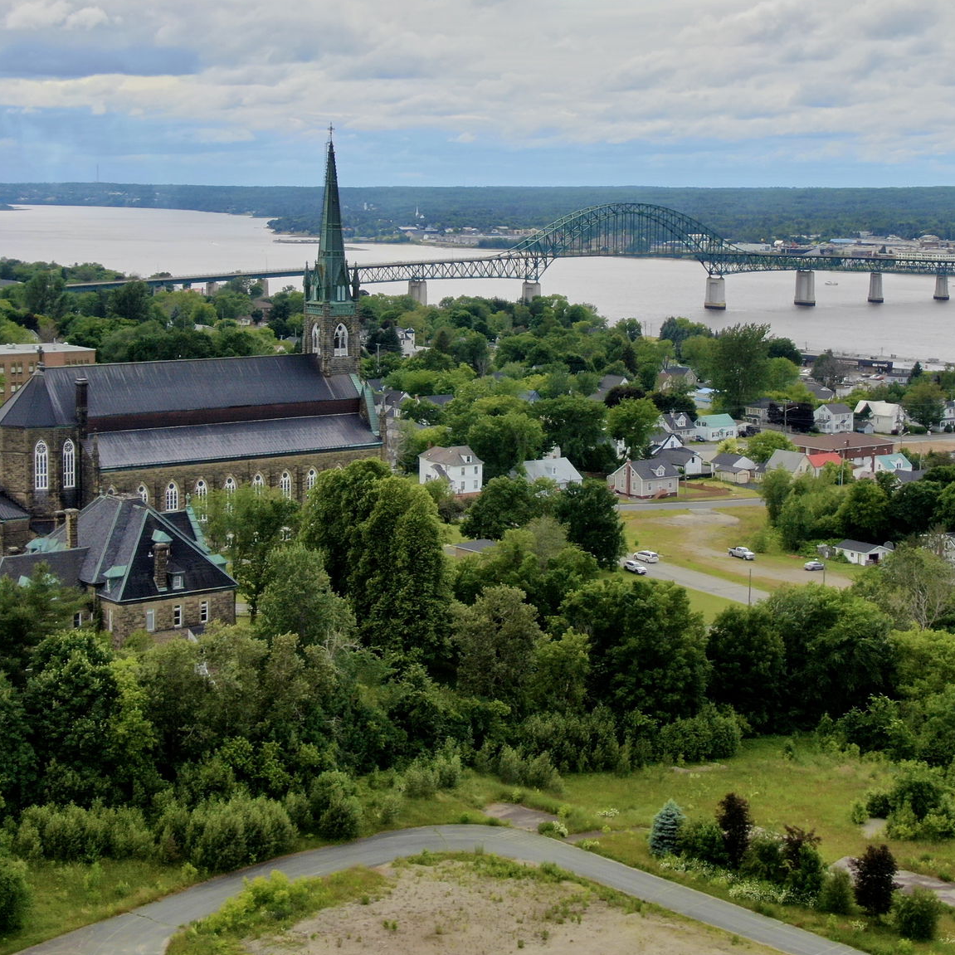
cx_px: 486
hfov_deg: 29.1
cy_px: 360
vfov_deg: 29.0
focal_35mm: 59
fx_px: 1842
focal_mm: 6.92
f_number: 3.5
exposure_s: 1/800
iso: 100
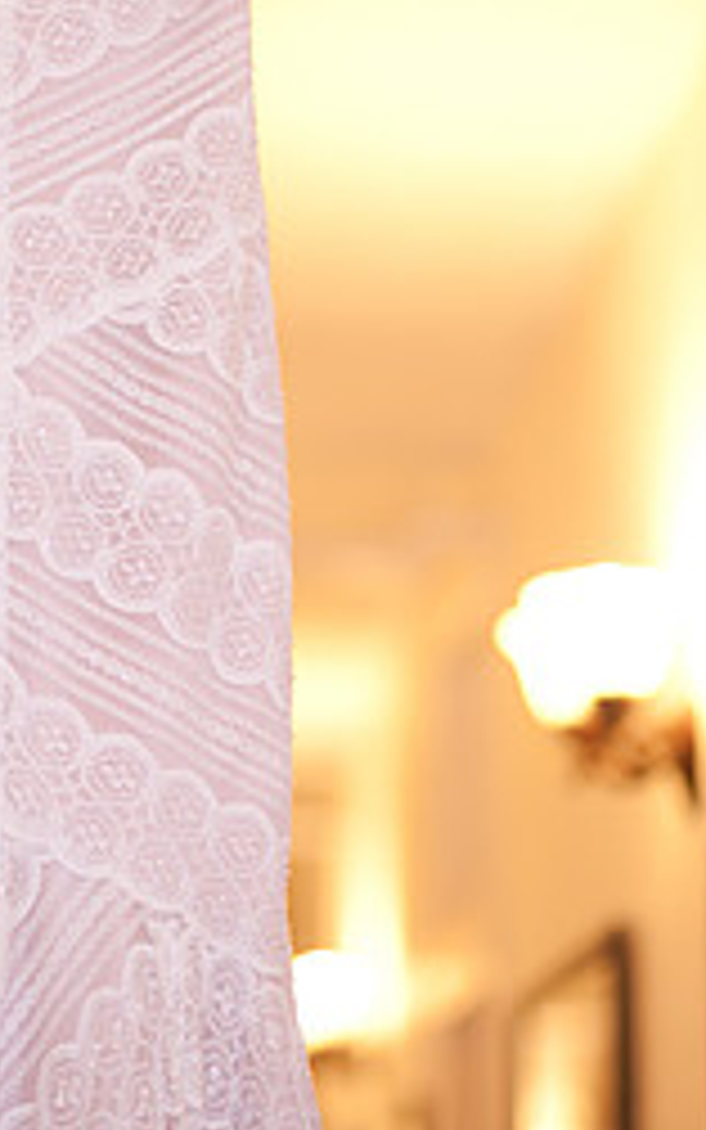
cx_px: 178
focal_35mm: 155
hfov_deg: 8.5
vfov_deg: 13.5
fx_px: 4769
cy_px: 360
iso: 640
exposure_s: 1/250
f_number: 1.6
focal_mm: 85
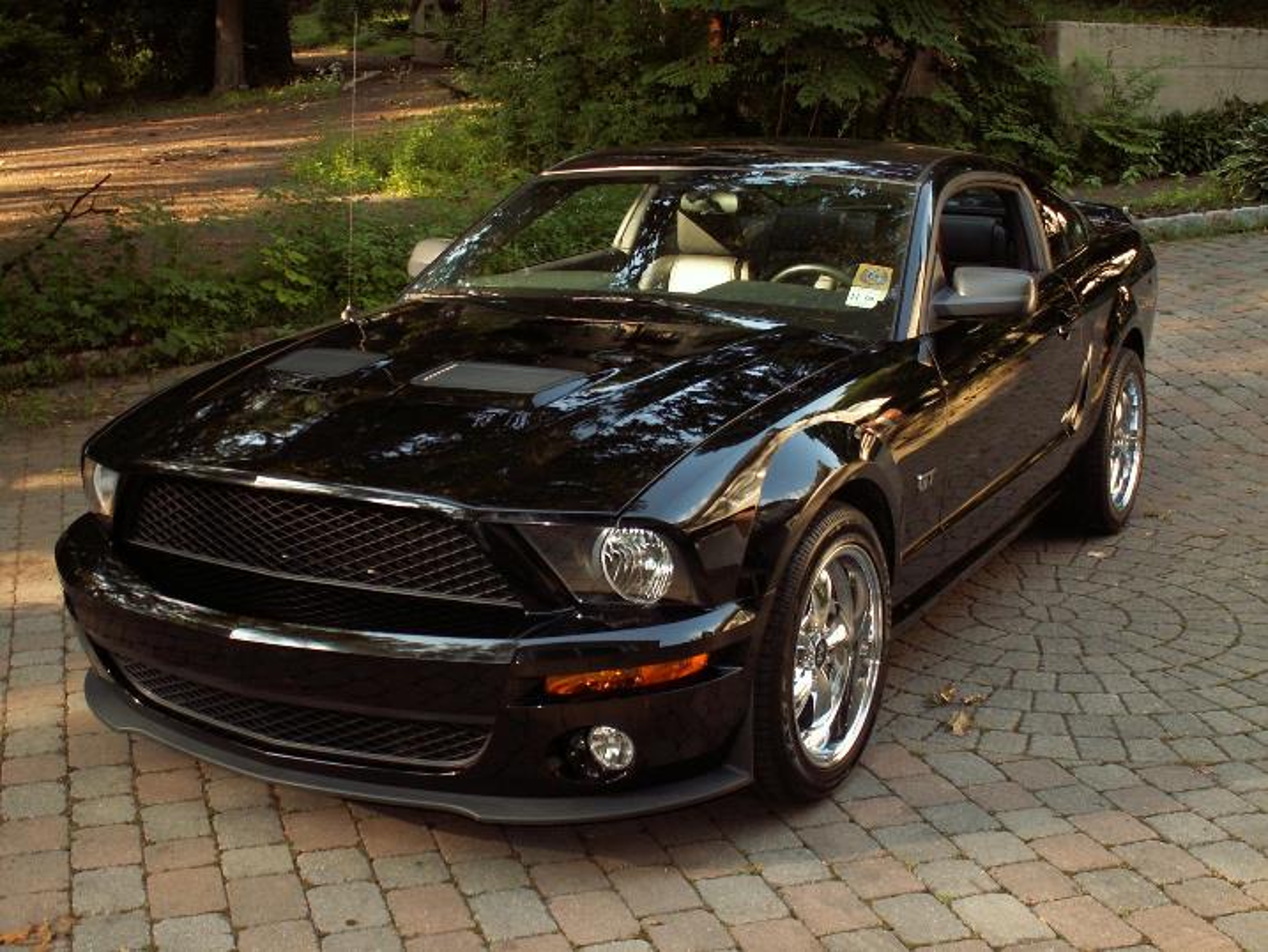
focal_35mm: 46
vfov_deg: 31.5
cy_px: 476
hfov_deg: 41.2
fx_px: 1685
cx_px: 634
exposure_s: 1/40
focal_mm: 7.64
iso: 50
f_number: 3.2
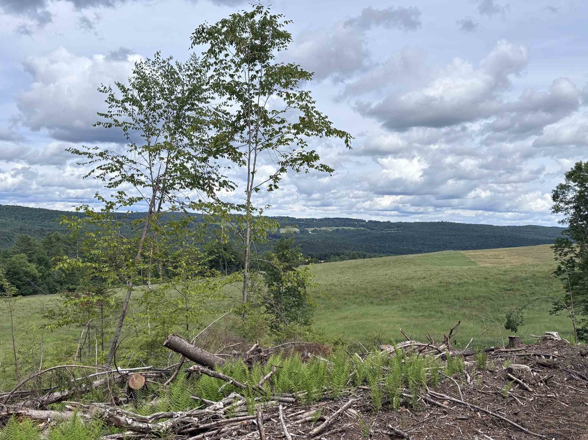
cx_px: 309
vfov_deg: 42.8
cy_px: 248
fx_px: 560
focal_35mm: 33
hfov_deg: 55.3
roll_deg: -1.3
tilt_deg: -2.8
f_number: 1.6
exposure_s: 1/4082
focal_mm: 5.96
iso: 50
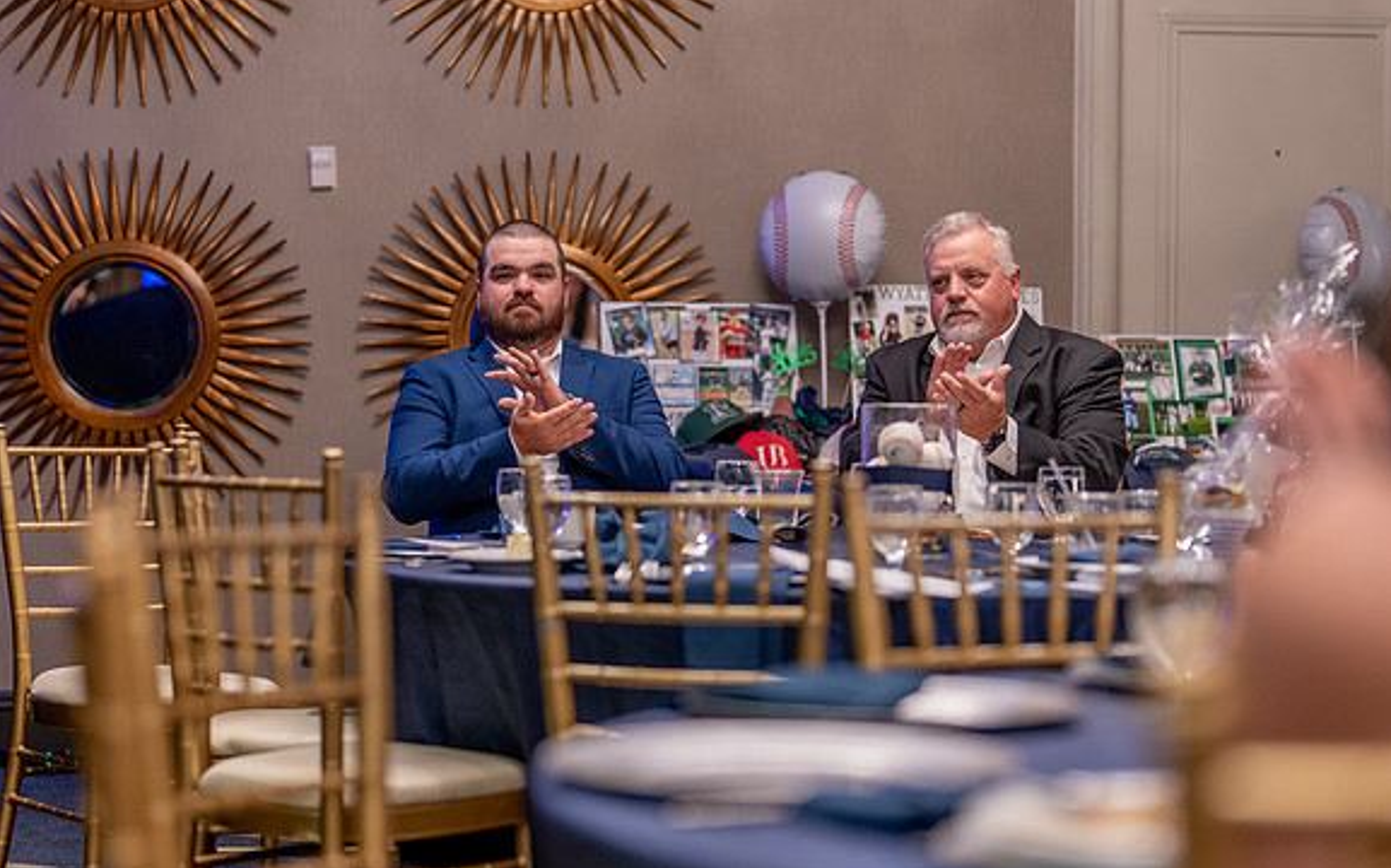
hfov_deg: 23.3
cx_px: 727
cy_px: 406
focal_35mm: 89
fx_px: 3372
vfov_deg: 14.7
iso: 800
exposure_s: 1/320
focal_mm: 50
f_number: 1.2
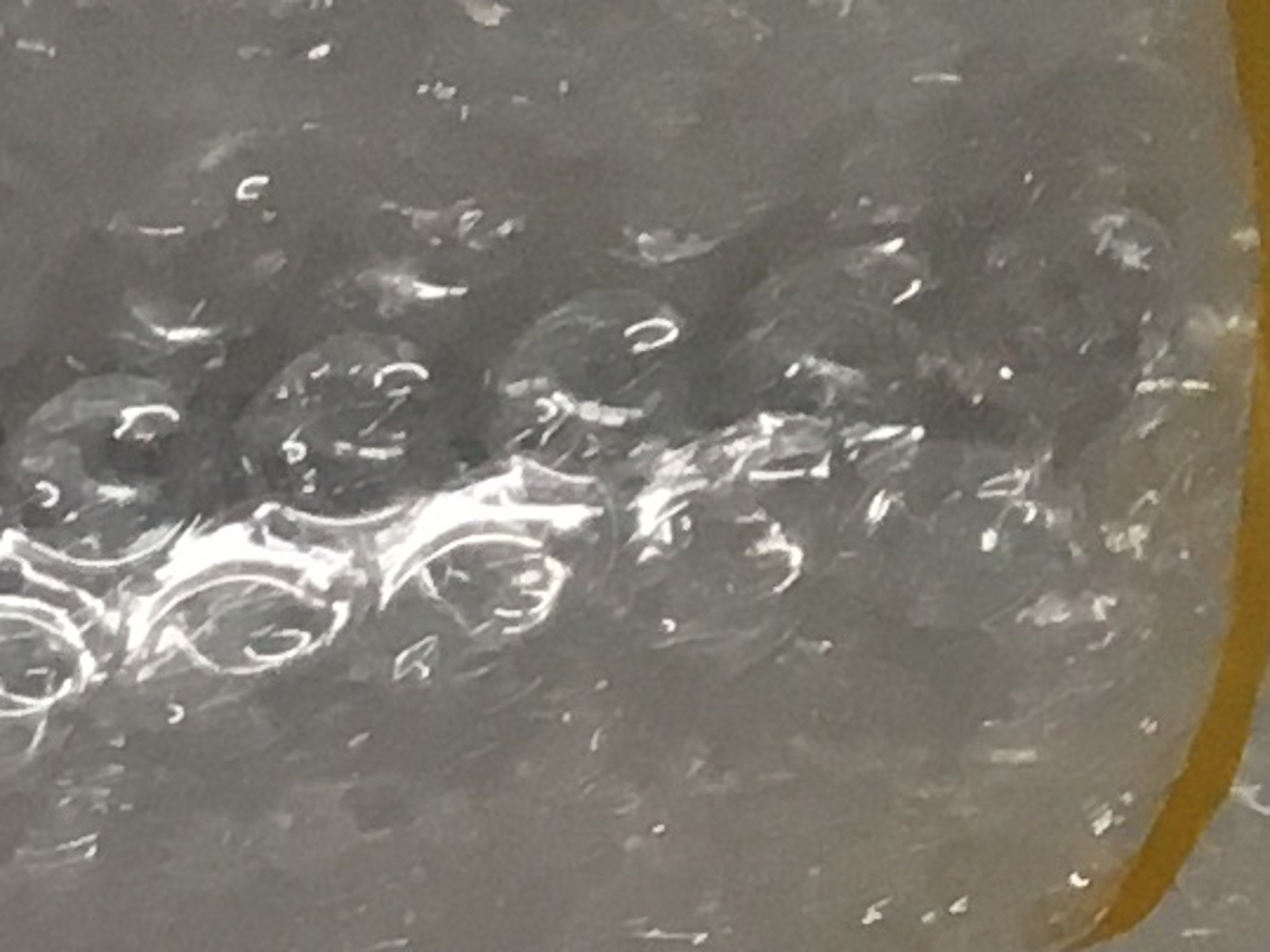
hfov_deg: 7.8
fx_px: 7960
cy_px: 3478
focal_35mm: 217
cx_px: -2622
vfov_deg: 6.0
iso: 25
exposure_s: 1/33
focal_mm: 4.15
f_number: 2.2
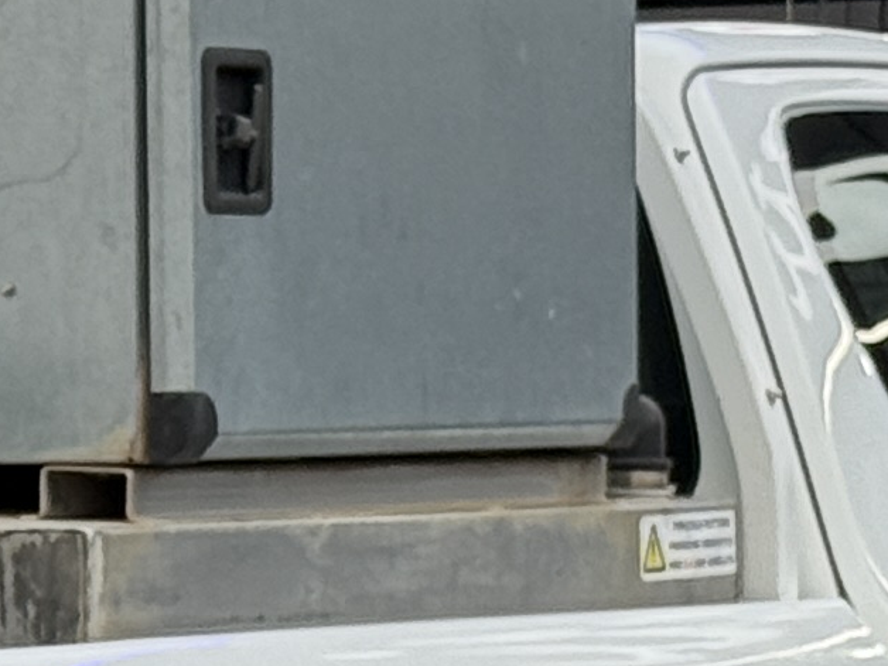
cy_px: 807
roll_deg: +0.1
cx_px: -153
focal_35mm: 308
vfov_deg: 4.8
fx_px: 7901
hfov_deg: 6.4
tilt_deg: -0.6
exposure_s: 1/122
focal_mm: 6.76
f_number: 1.78
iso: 64
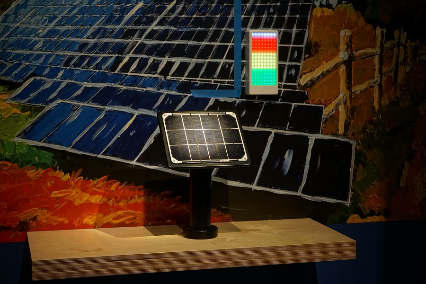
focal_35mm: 64
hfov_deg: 31.4
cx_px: 213
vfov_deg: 21.2
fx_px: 757
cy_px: 142
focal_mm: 64
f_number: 5.6
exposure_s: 1/80
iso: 1600
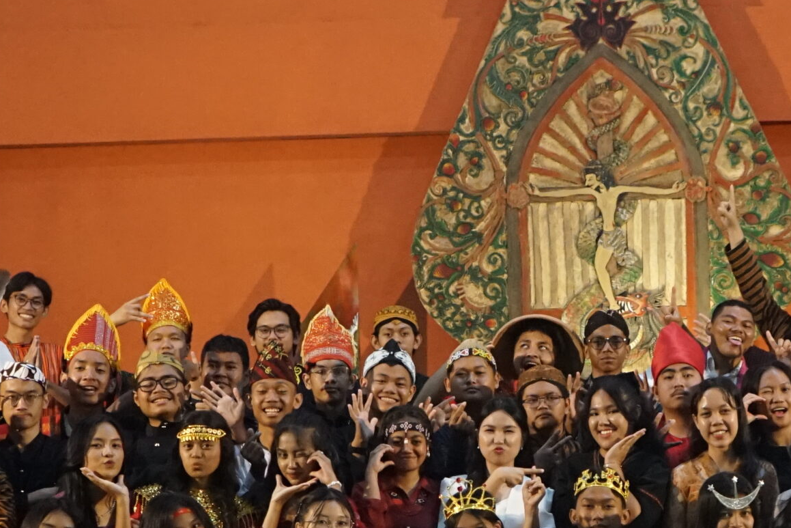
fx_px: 2087
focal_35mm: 95
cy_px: 398
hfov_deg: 21.3
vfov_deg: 14.3
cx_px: 602
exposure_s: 1/160
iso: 4000
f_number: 3.5
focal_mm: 29
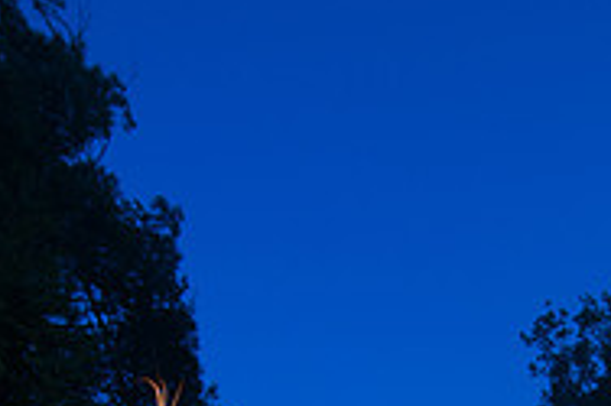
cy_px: 609
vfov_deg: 22.0
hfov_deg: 37.5
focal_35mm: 51
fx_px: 865
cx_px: 488
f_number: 2.8
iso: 200
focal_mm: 11
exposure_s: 2
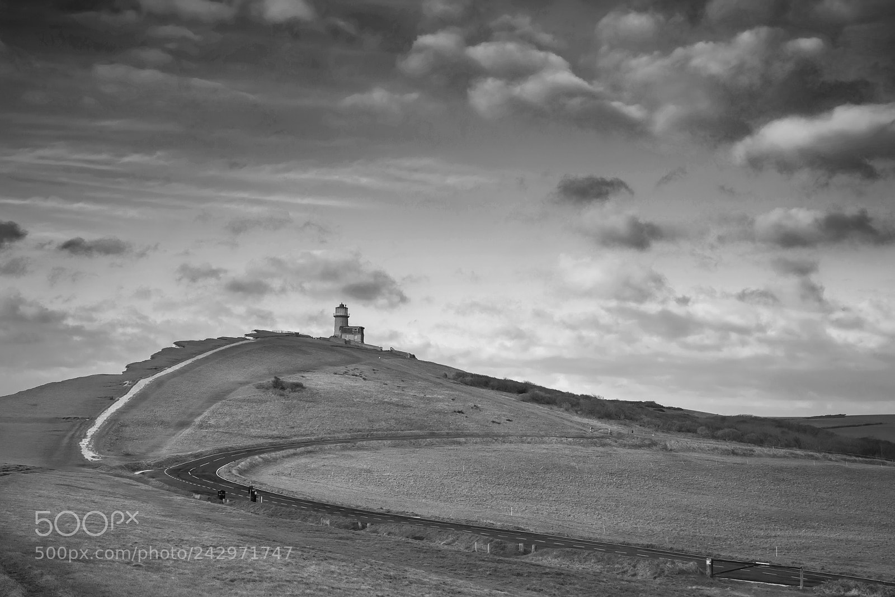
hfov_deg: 39.6
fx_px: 1243
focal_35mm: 50
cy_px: 298
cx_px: 448
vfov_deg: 27.0
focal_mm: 50
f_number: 11
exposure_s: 1/125
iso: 500
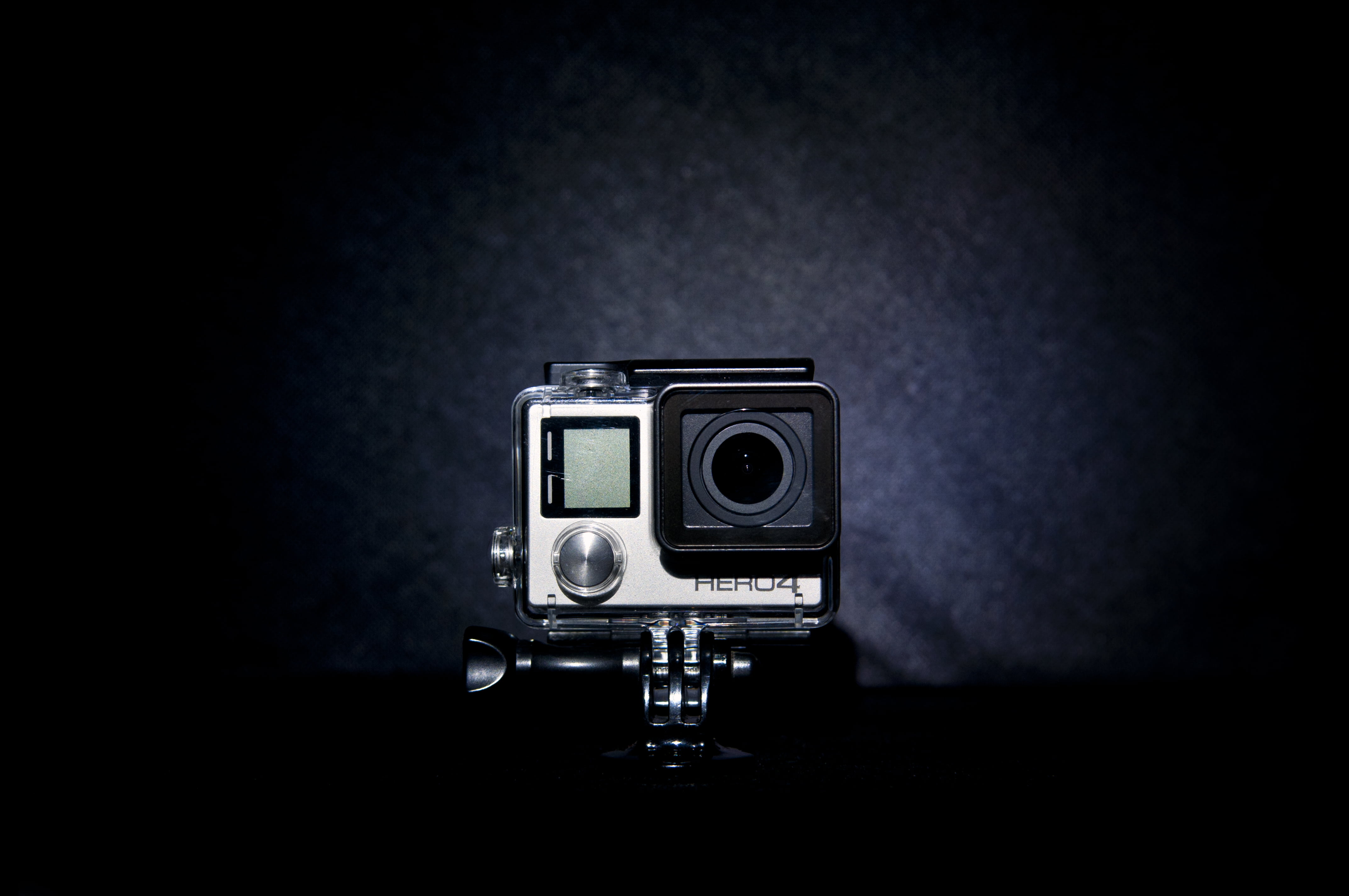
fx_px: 1684
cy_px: 448
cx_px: 674
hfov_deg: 43.7
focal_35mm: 45
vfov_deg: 29.8
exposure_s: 1/1.25
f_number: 3.5
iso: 250
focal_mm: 30
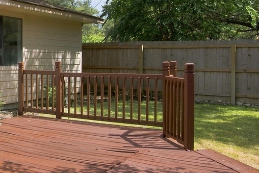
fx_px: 367
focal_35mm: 51
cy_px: 69
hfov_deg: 30.3
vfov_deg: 26.4
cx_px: -82
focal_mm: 16
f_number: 8
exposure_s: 1/1000
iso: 400
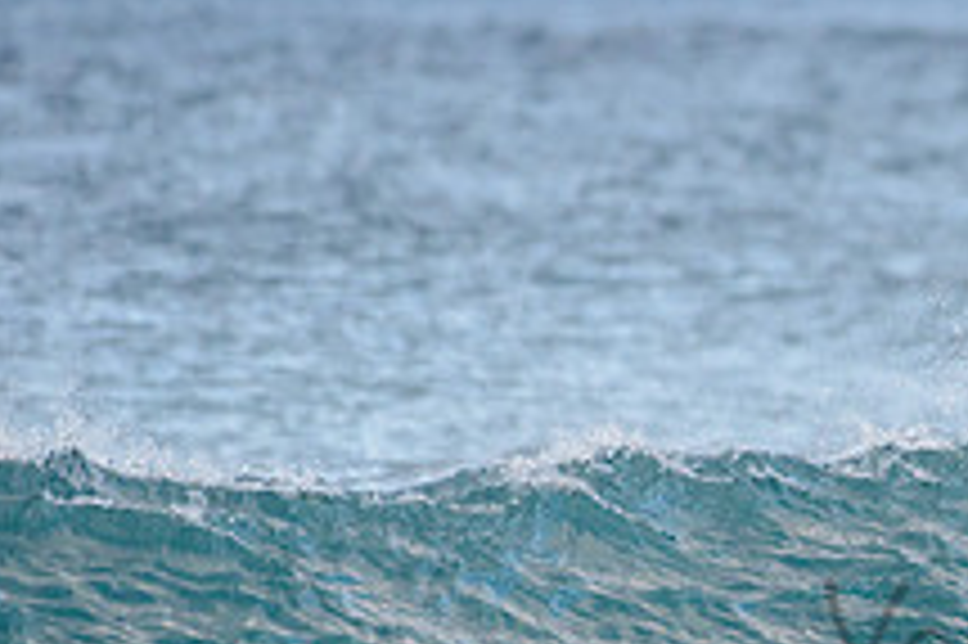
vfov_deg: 0.8
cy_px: 454
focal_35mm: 1651
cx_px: 1580
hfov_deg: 1.2
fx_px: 44358
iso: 800
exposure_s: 1/1600
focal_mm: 500
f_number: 5.6
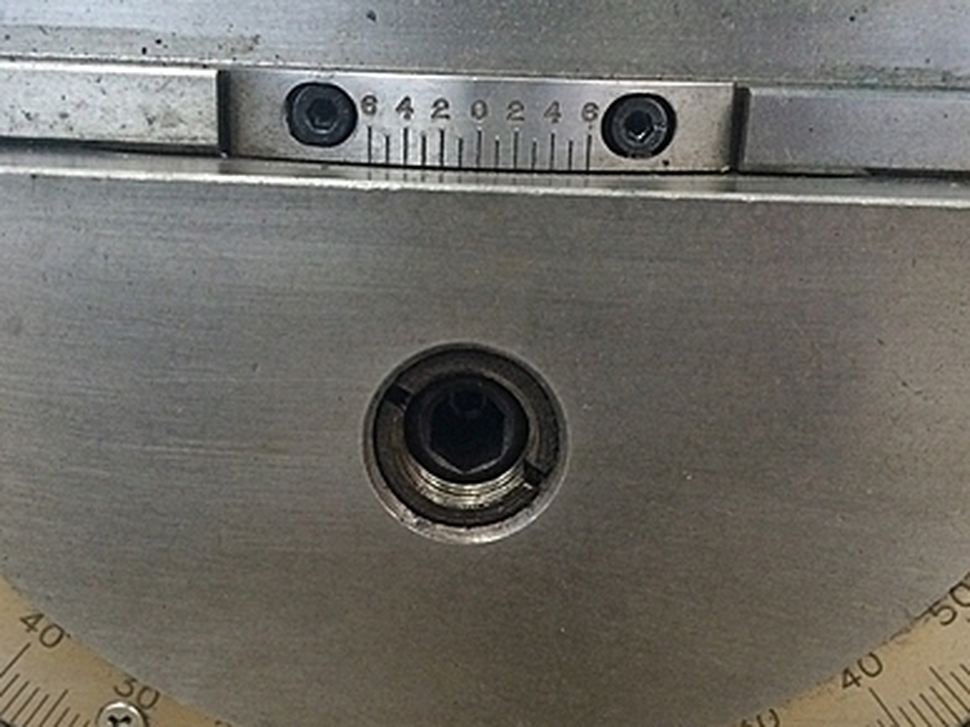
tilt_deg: -21.8
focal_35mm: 48
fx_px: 1345
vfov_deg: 29.5
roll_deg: -2.1
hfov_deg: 39.6
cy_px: 589
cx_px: 449
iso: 250
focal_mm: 4.15
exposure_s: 1/30
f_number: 2.2
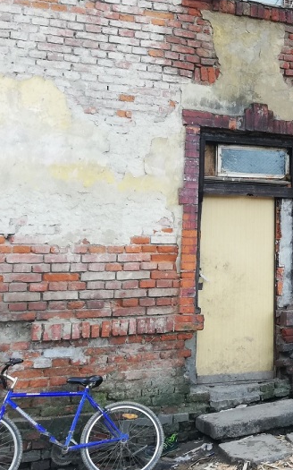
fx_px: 805
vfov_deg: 32.0
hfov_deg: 18.8
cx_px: 407
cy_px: 132
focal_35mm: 63
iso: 50
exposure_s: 1/100
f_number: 2.2
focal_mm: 3.81
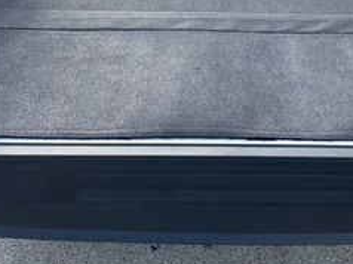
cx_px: 242
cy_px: -1
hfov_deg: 27.6
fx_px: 713
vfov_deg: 20.3
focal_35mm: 70
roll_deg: +1.0
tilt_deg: -17.9
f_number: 1.6
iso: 50
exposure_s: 1/1689
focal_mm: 4.2
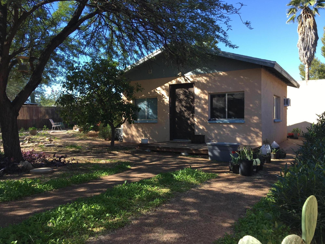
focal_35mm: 29
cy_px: 122
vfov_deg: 48.2
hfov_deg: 61.7
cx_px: 162
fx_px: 272
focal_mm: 4.15
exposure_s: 1/388
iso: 25
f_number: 2.2
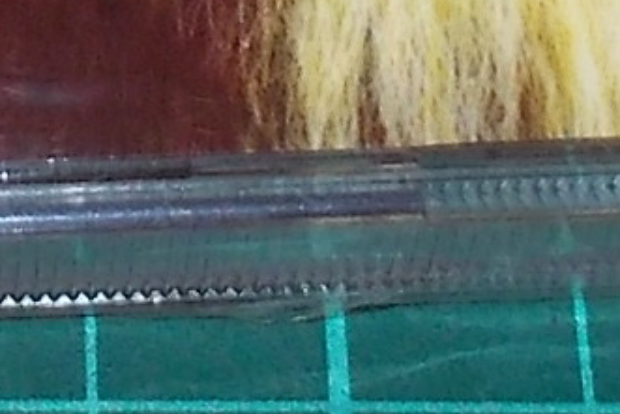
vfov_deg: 6.2
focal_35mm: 207
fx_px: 3566
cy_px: -738
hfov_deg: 9.8
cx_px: -107
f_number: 3.3
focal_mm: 4.1
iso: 200
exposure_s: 1/30
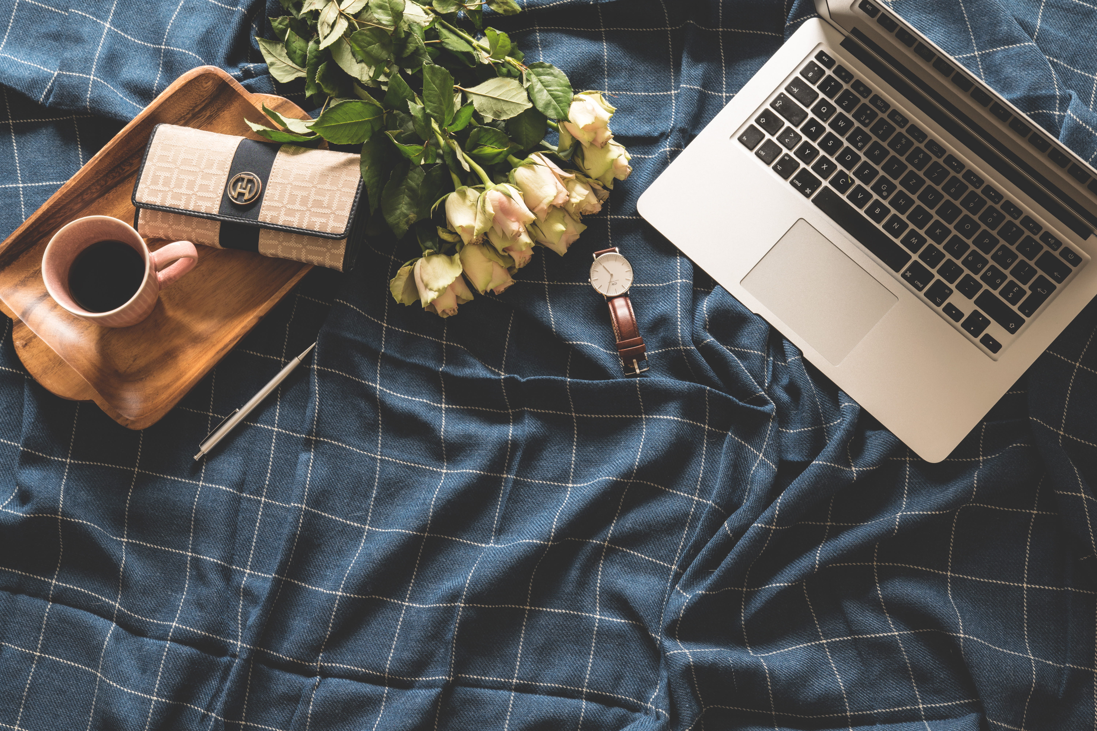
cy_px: 366
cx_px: 548
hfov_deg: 37.9
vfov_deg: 25.8
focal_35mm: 52
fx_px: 1600
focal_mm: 35
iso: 125
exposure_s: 1.6
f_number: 11
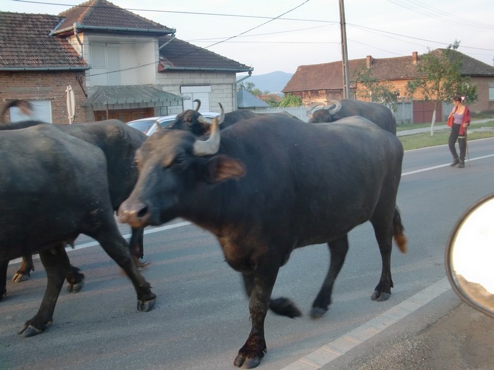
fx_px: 542
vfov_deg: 37.7
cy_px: 185
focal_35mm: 38
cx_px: 247
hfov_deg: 49.0
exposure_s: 1/60
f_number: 3.9
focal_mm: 6.66
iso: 80
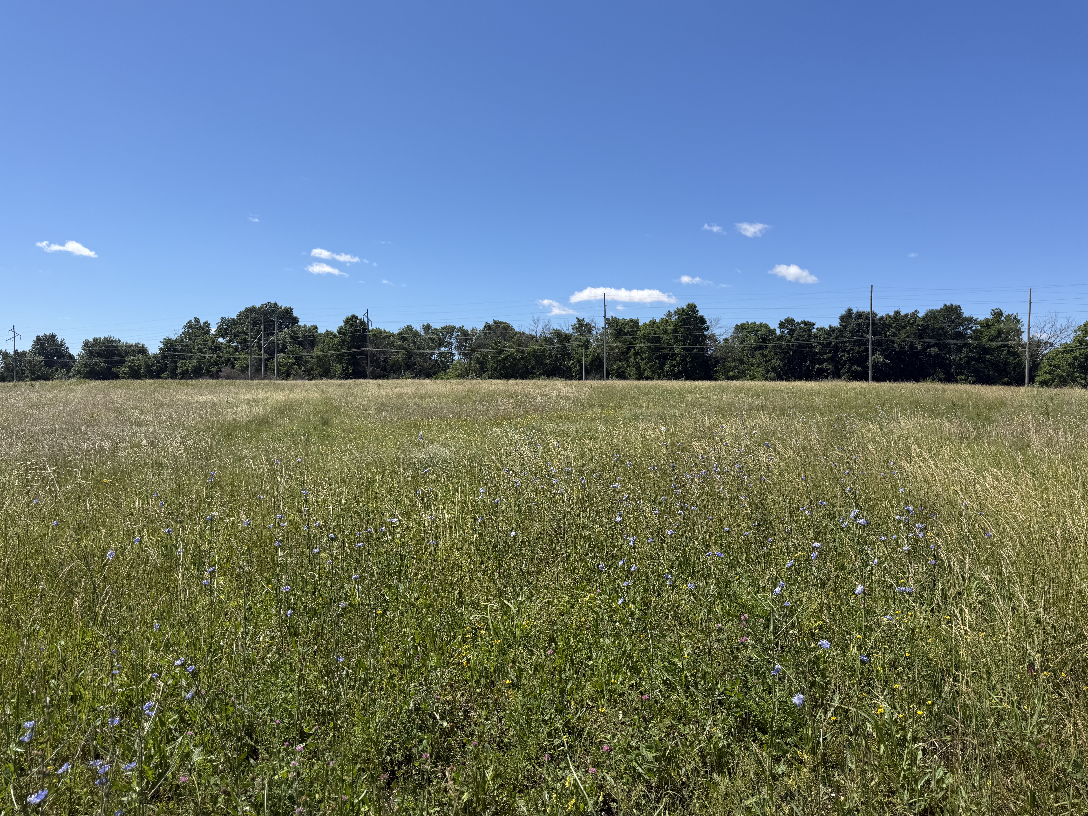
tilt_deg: -0.5
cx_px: 544
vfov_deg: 56.8
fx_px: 754
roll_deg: +0.1
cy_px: 408
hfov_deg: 71.6
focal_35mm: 24
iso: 80
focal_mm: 6.76
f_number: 1.78
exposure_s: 1/5319
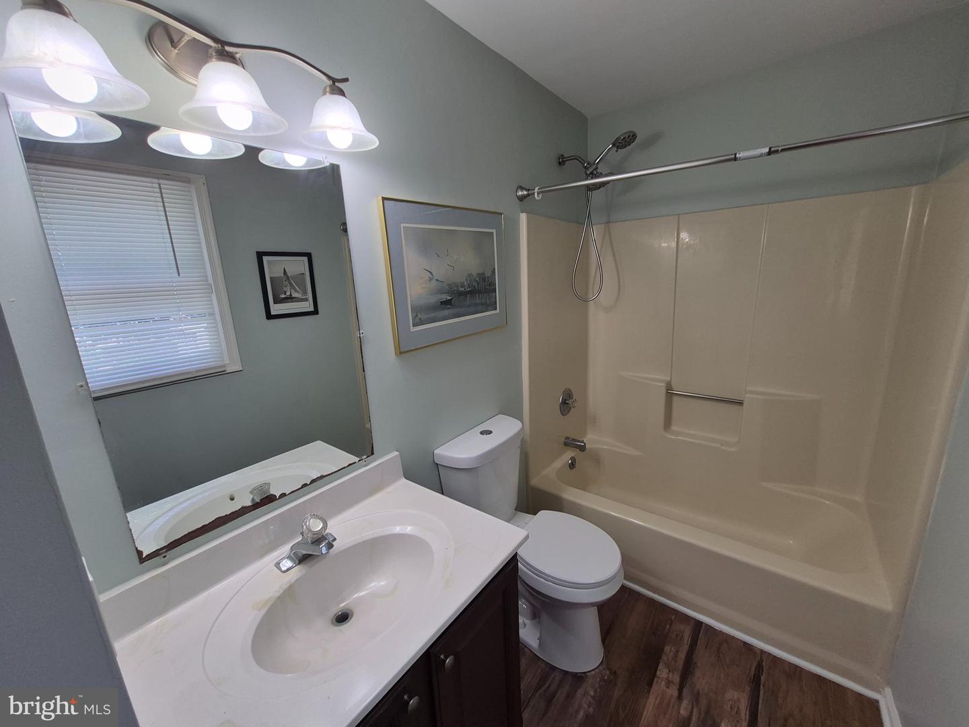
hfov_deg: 106.2
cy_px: 364
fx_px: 364
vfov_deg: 89.9
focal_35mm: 13
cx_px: 484
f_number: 2.2
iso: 50
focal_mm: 1.74
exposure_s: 1/60
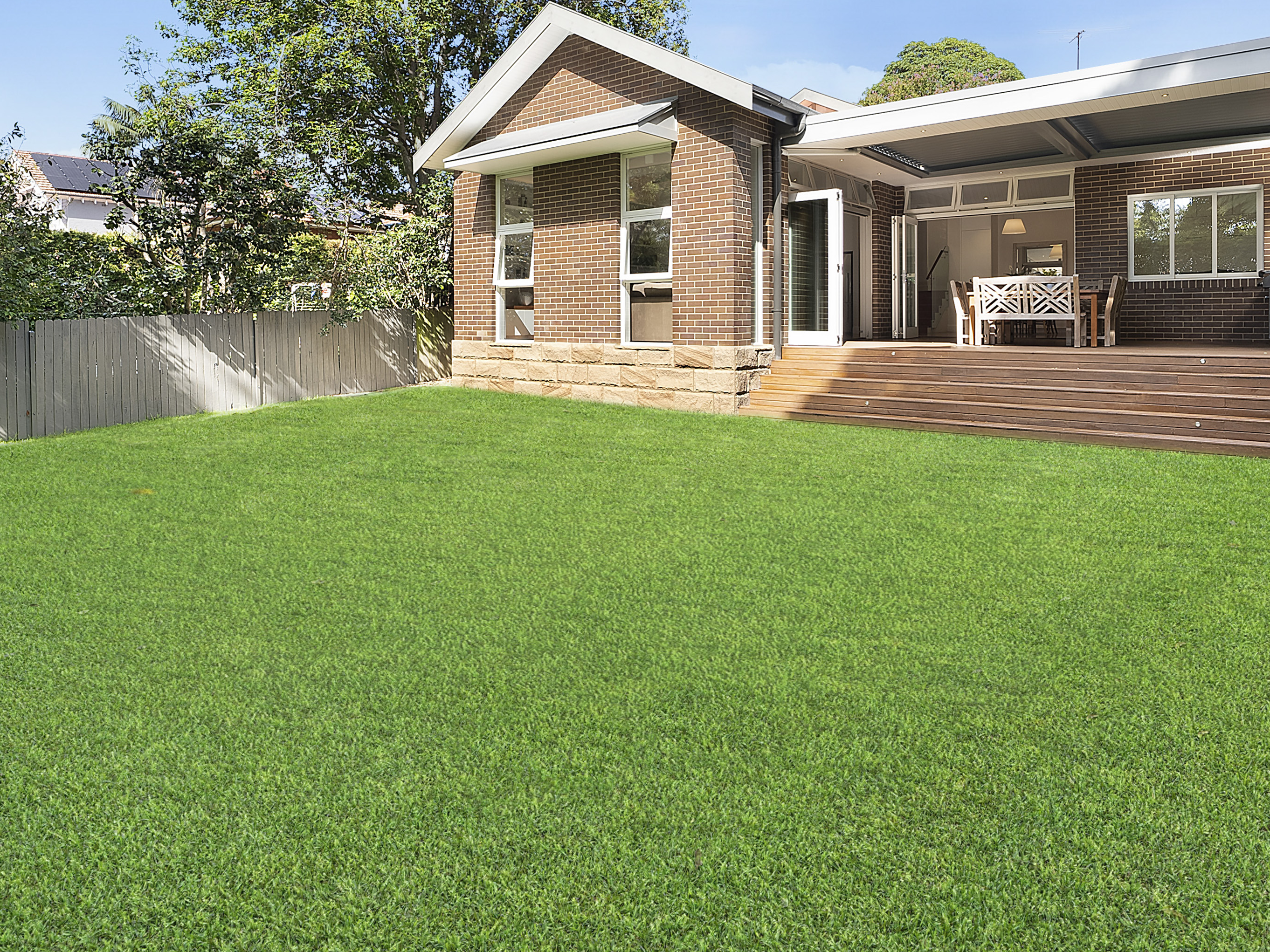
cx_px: 575
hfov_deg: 78.8
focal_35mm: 21
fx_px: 770
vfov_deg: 62.0
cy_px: 322
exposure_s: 1/500
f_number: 10
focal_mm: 14
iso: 320
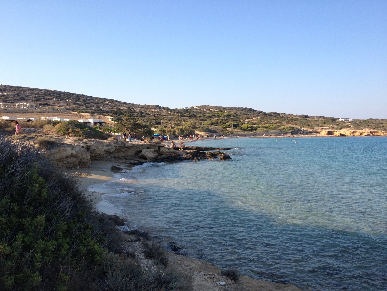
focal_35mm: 35
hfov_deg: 52.6
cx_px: 194
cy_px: 146
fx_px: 391
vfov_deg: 40.7
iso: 50
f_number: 2.4
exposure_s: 1/767
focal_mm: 4.28
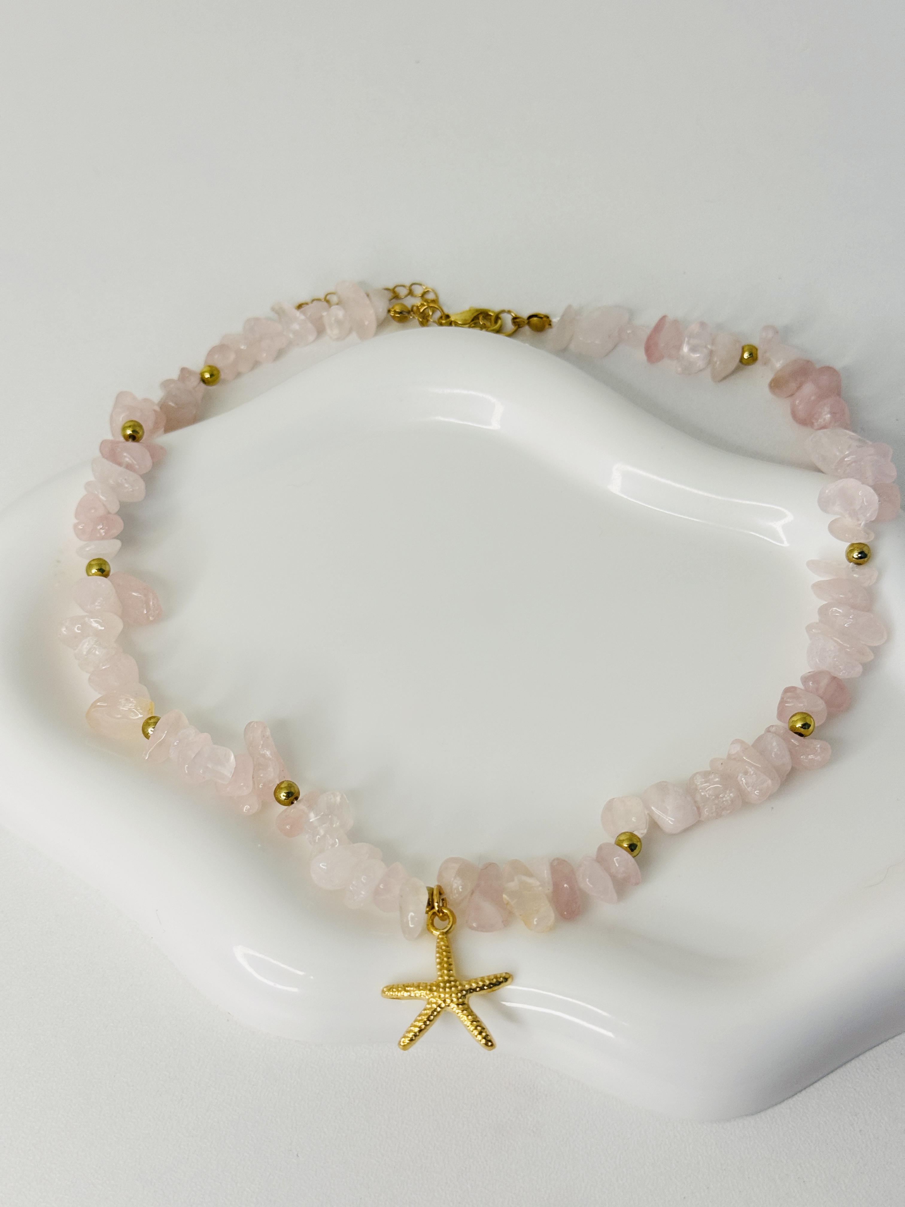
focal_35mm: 48
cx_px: 452
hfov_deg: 30.3
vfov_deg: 39.7
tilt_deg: -56.9
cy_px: 604
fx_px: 1673
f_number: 1.78
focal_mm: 6.76
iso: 64
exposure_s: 1/60
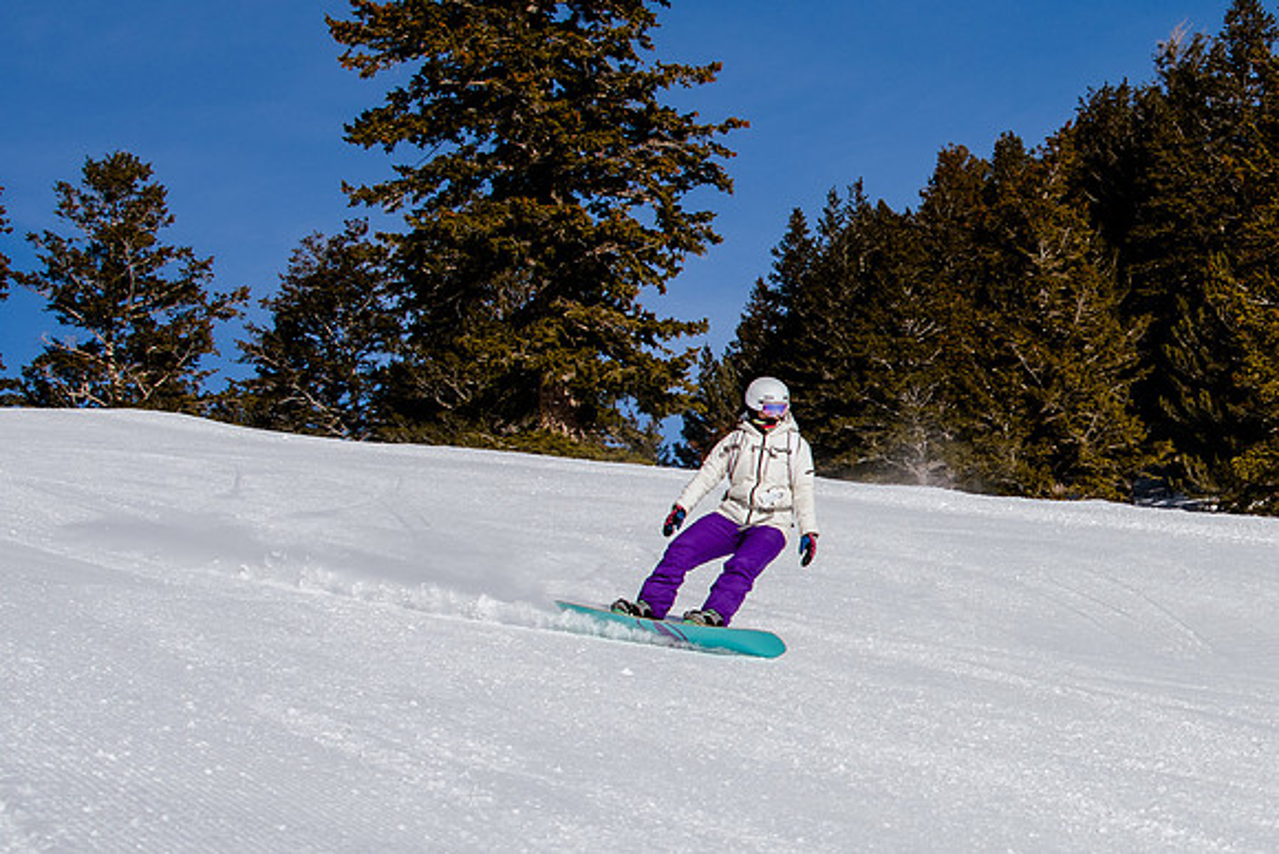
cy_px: 460
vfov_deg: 14.8
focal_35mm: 93
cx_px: 1162
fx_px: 3294
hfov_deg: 21.5
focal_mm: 34
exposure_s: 1/1000
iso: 160
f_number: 8
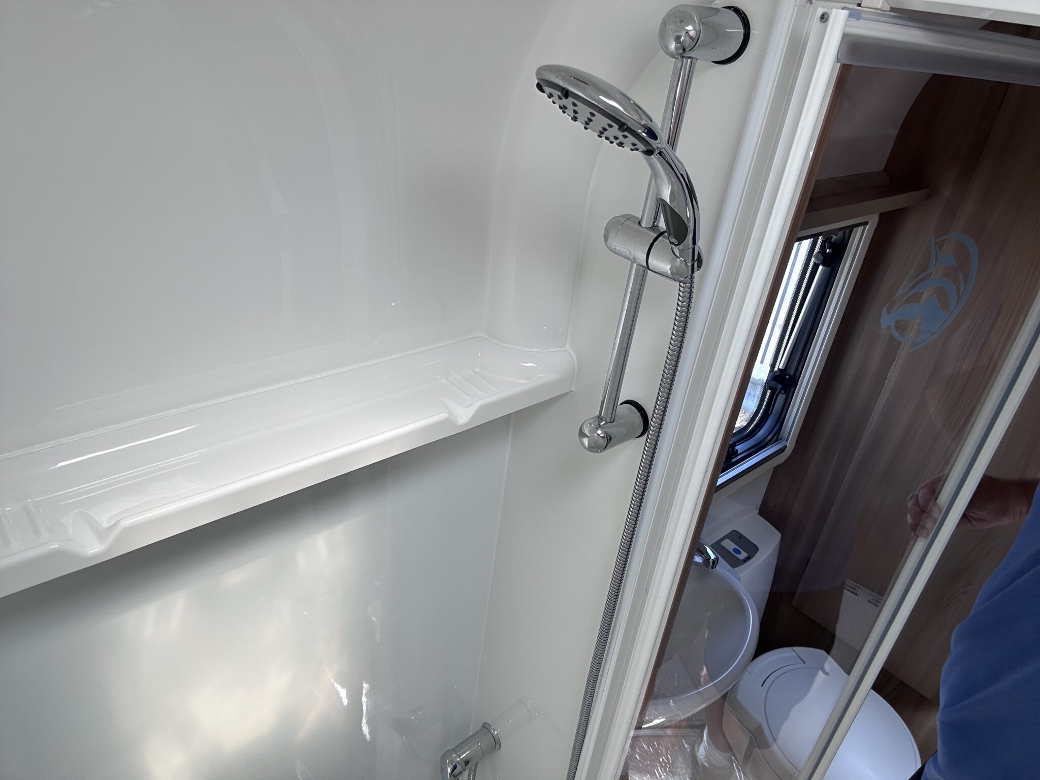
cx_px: 520
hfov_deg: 73.9
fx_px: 691
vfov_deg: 58.9
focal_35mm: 23
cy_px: 390
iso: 25
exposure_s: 1/121
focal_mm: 2.69
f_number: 1.9
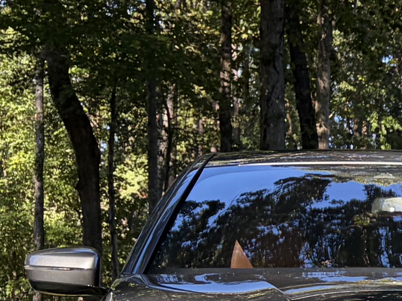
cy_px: 316
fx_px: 1731
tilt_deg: +4.0
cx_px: 805
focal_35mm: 149
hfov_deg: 11.8
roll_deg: +1.7
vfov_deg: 9.9
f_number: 1.6
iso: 64
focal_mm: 5.96
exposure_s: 1/459
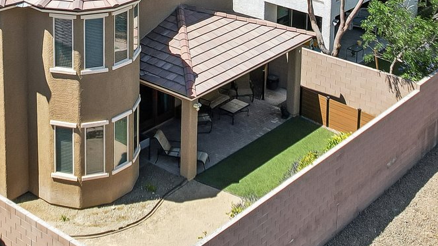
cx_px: 153
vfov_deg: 15.2
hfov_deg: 29.6
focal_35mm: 71
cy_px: -165
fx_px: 825
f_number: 2.8
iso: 120
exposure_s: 1/1500
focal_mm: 8.4
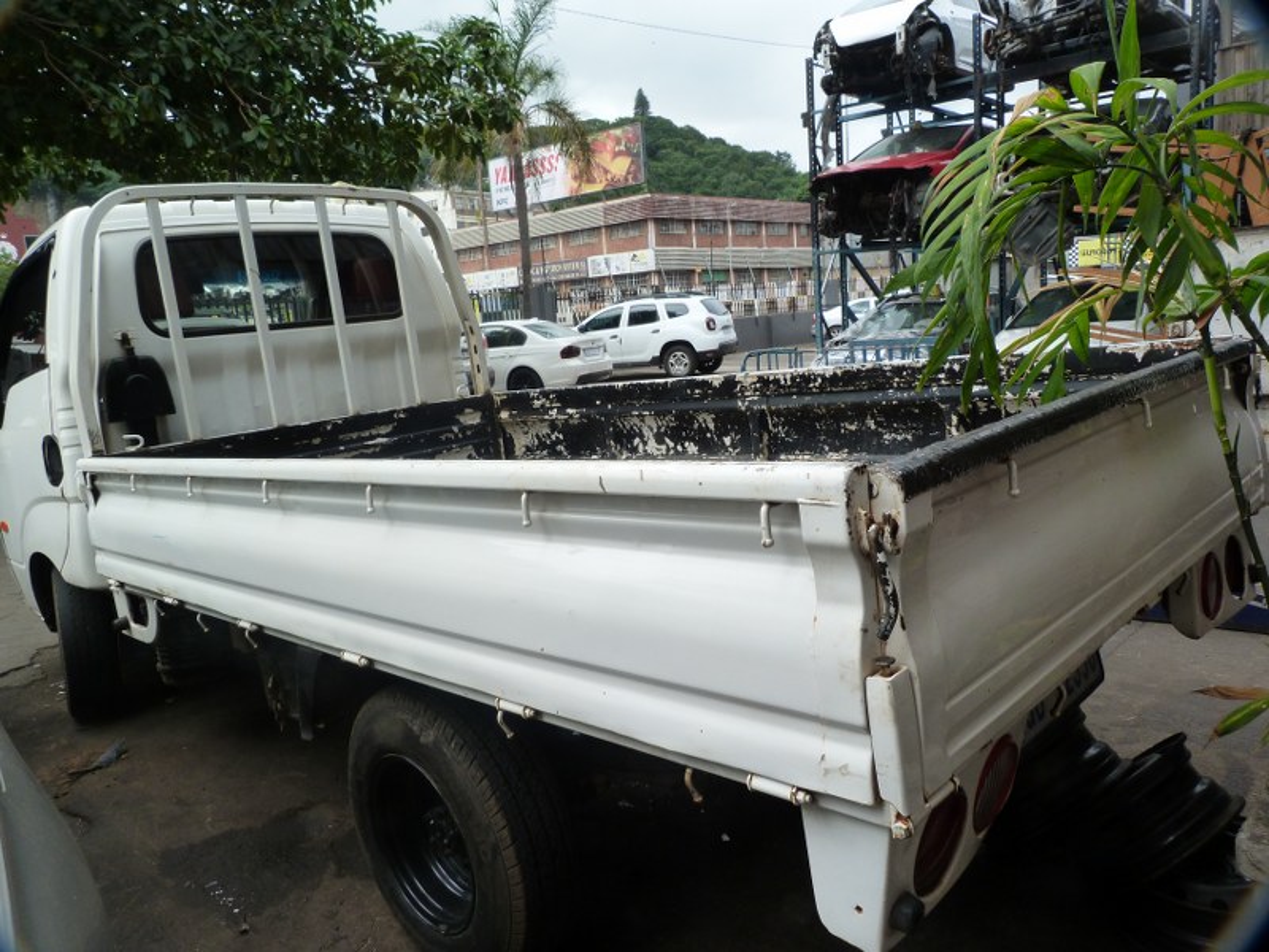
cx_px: 634
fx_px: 916
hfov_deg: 69.4
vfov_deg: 54.9
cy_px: 476
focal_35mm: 25
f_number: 5
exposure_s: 1/200
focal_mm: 4.5
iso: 125
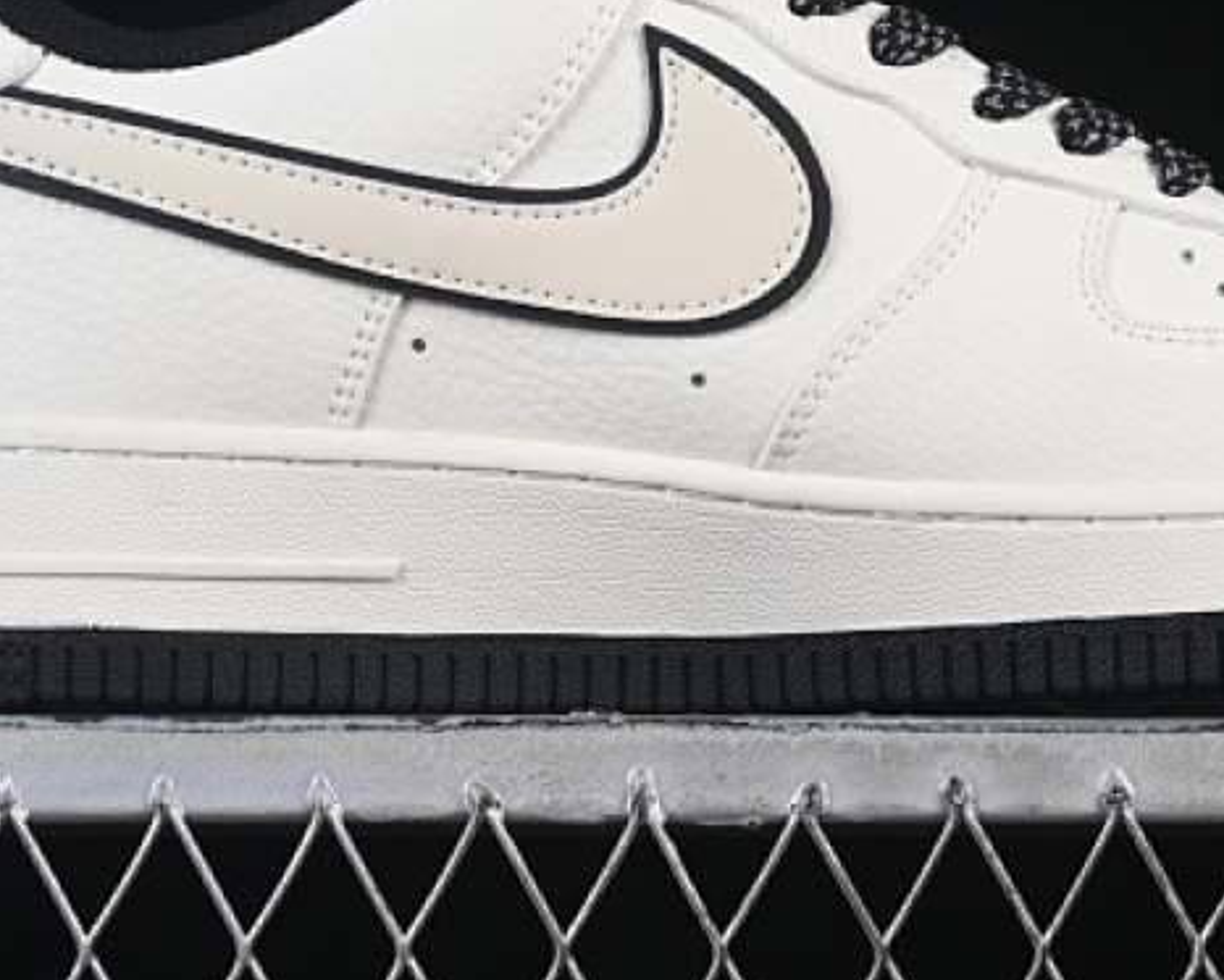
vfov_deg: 9.4
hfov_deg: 11.8
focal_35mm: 163
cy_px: 131
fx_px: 5906
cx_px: 780
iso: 160
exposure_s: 1/80
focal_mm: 50
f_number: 8
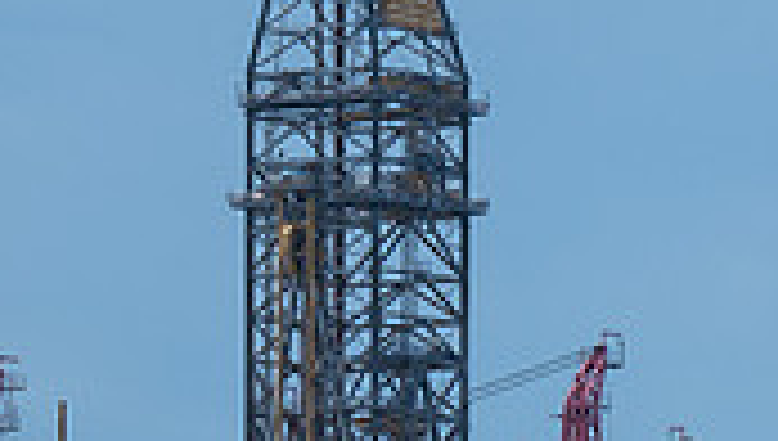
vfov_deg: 3.4
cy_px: 601
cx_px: 868
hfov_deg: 6.1
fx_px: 7315
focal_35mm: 354
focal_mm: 67.5
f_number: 11
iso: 160
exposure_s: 1/210
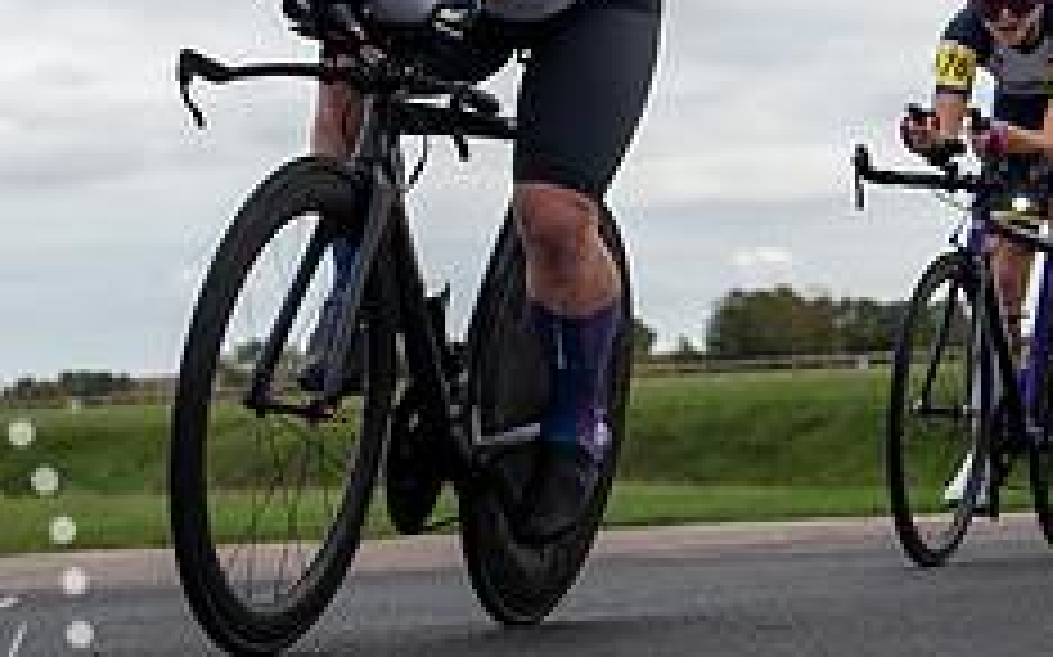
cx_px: 576
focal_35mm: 176
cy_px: 368
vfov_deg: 7.4
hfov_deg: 11.9
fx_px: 5048
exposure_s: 1/1000
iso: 100
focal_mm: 46
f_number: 3.5
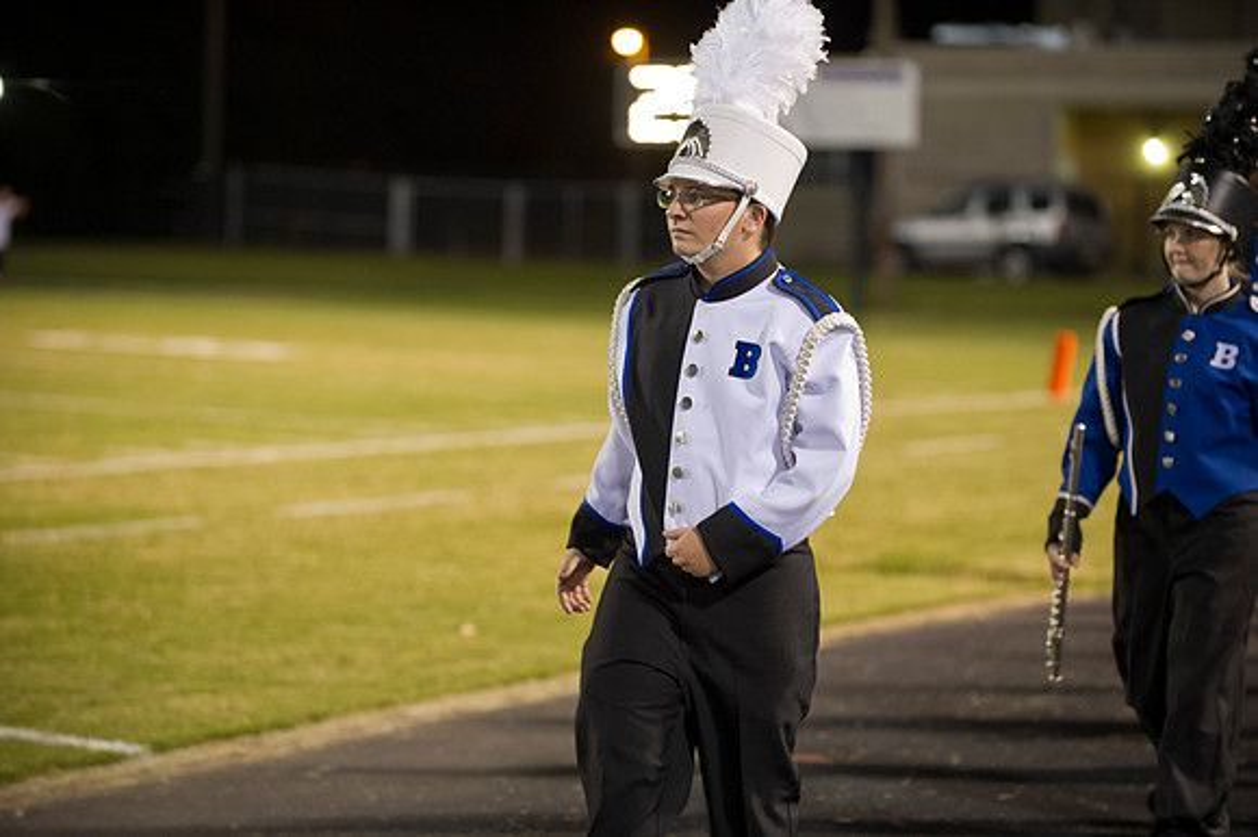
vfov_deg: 10.1
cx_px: 629
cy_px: 418
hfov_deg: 15.2
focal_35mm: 135
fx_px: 4715
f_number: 2.8
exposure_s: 1/100
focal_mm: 135
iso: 3200
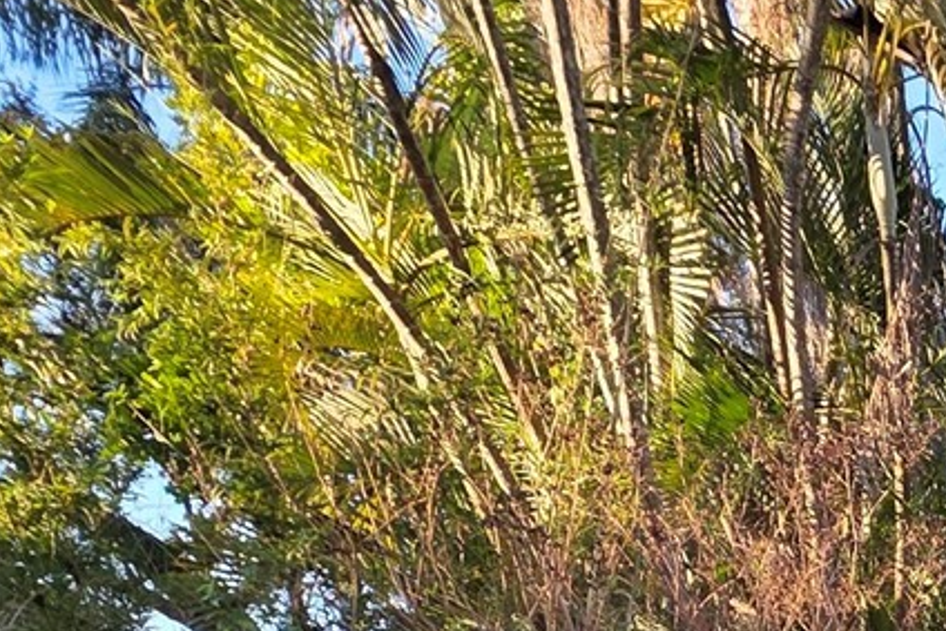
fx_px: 1341
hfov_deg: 26.8
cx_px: 1439
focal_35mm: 51
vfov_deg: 18.8
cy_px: 1200
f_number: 1.9
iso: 20
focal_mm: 2.2
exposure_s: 1/120
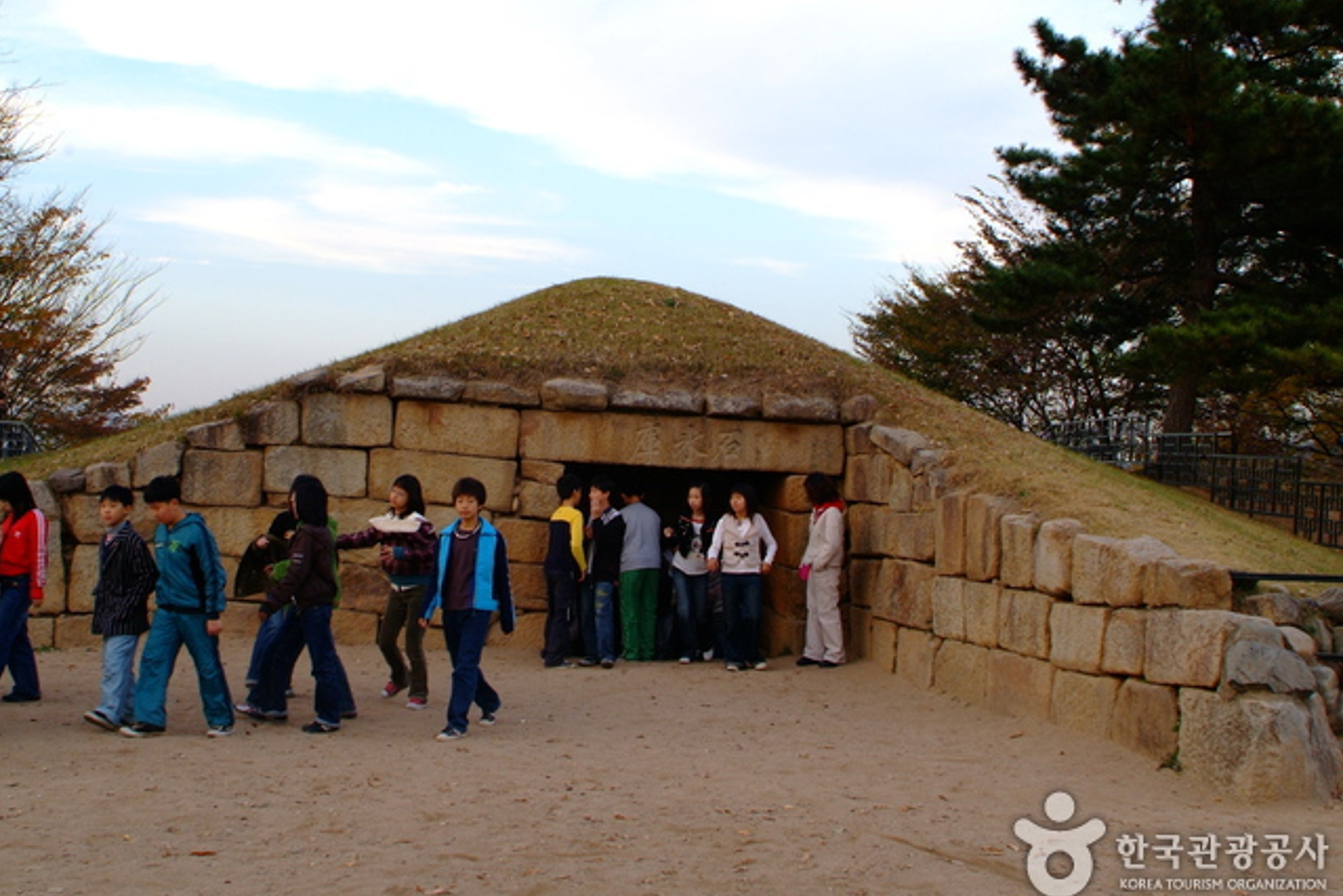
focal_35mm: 46
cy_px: 435
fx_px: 1716
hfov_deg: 42.7
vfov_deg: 29.2
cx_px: 625
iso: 400
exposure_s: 1/125
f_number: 5.6
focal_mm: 28
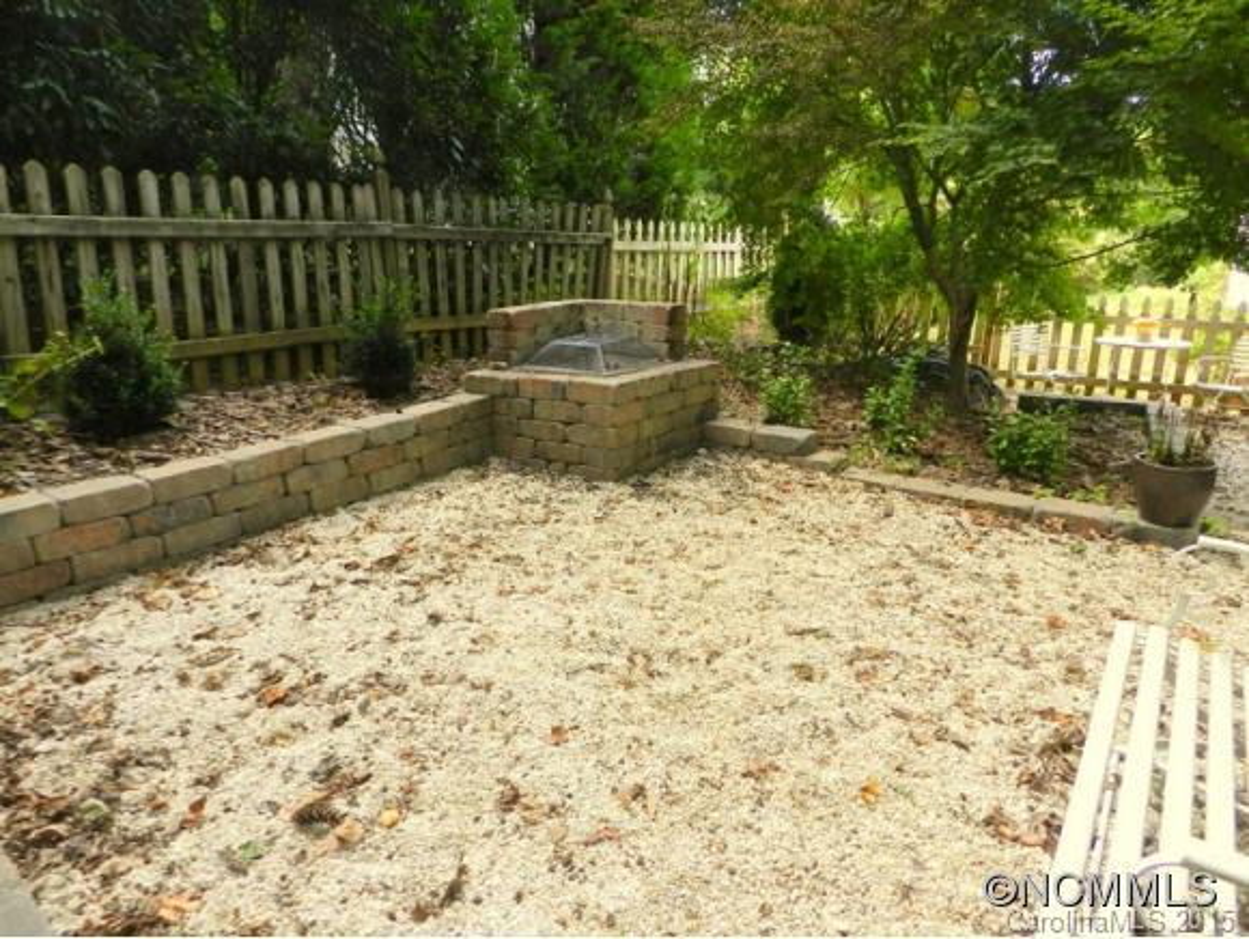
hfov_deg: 73.9
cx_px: 624
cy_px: 470
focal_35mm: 23
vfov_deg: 59.0
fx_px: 831
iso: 160
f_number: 3.4
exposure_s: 1/160
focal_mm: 4
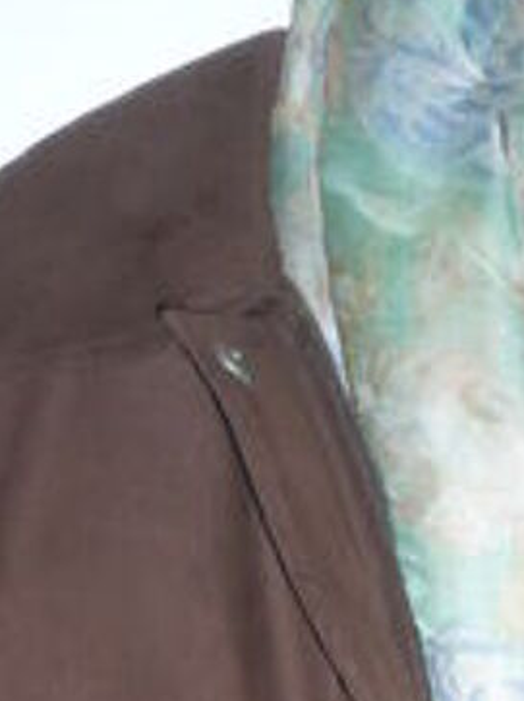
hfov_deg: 11.4
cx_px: 470
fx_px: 2607
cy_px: 1227
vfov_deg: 13.8
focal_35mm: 129
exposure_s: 1/30
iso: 100
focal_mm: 5.8
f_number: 2.8
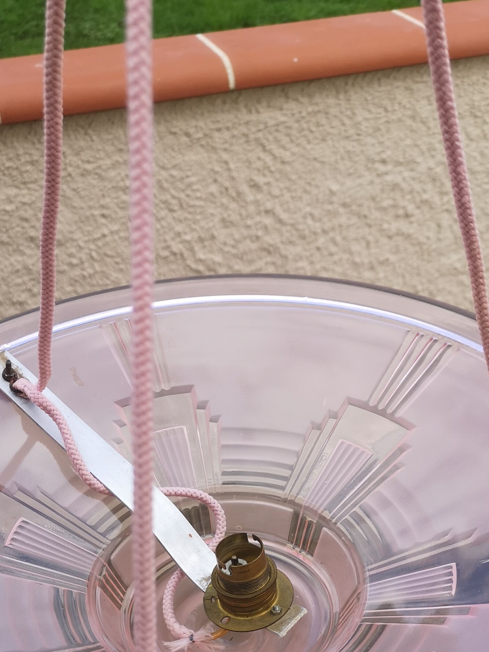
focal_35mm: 46
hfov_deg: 31.5
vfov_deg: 39.5
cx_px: 252
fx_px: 866
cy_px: 527
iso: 50
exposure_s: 1/309
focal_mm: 5.58
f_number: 1.8
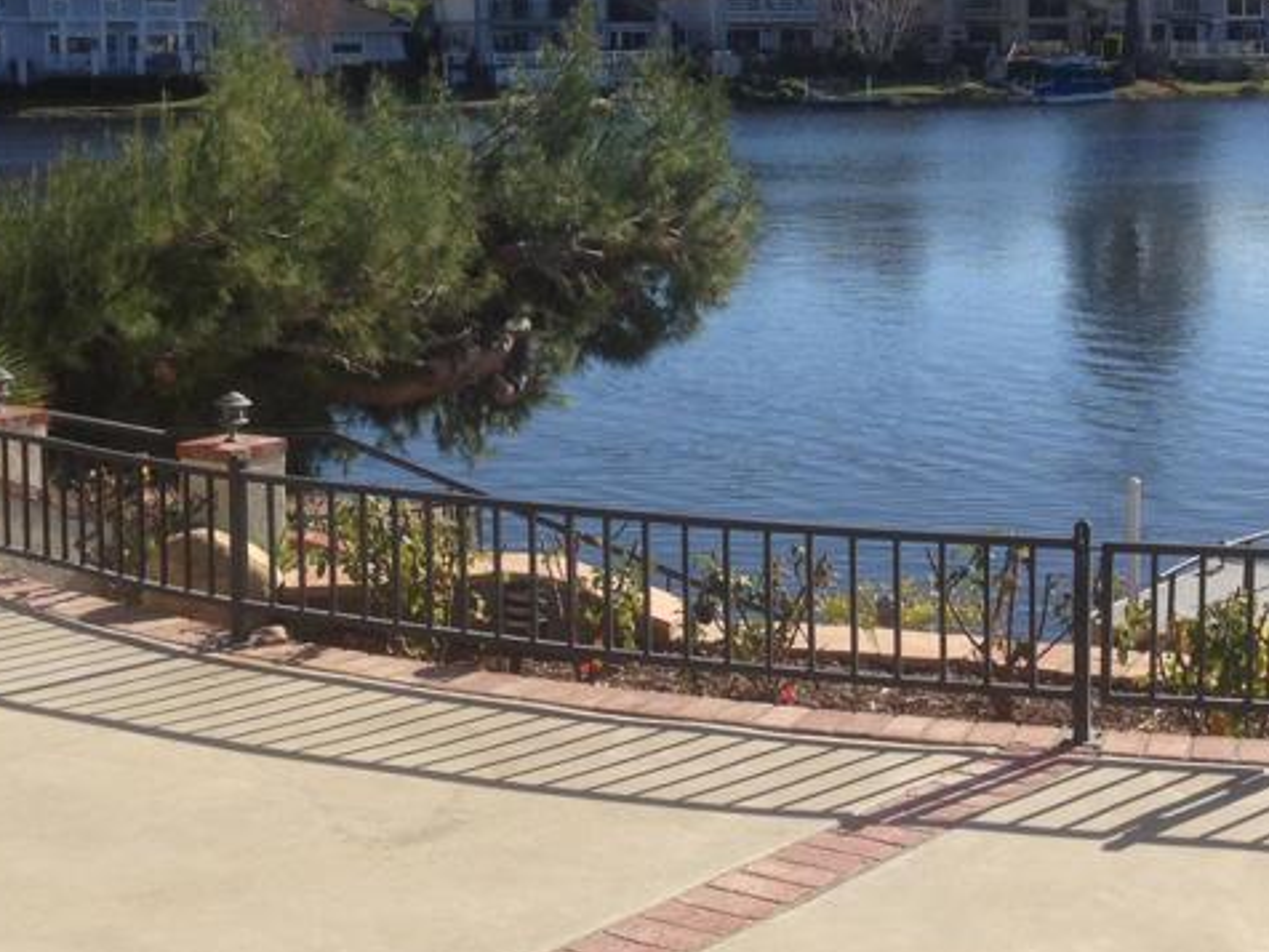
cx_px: 773
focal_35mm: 71
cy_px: 245
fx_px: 2603
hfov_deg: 27.3
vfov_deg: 20.6
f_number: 2.4
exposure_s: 1/1506
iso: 50
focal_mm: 4.12
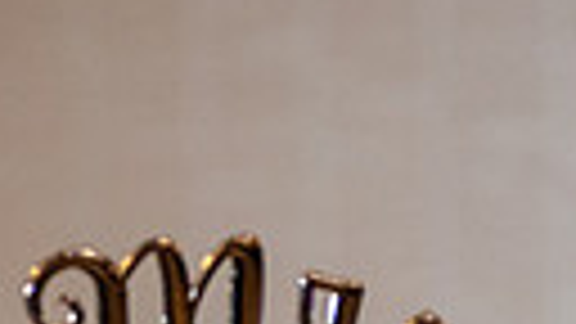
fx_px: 5071
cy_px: 772
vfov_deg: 3.6
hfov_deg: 6.5
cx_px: 216
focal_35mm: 332
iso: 1600
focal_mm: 70
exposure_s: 1/200
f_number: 2.8
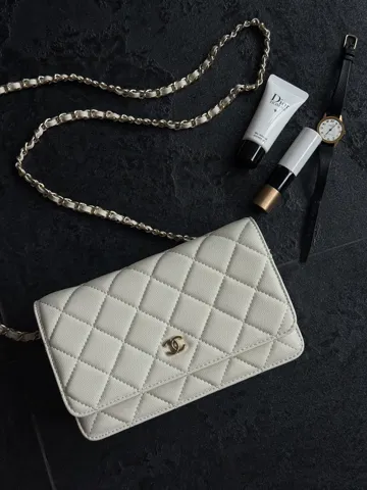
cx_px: 184
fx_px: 679
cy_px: 245
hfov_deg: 30.3
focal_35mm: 48
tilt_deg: -85.5
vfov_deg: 39.7
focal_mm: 6.76
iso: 64
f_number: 1.78
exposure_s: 1/641
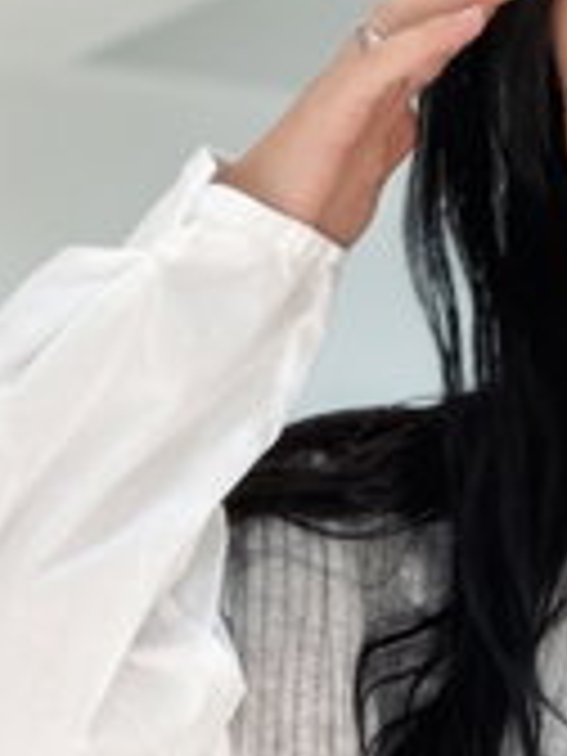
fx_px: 2075
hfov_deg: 14.9
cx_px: 716
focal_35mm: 95
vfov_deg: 19.1
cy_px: 988
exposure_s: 1/114
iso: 80
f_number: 1.9
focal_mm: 2.71
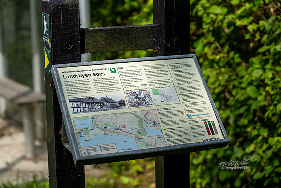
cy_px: 94
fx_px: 664
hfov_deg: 23.9
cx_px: 140
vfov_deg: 16.1
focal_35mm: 85
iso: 50
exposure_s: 1/2000
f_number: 2.2
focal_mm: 85
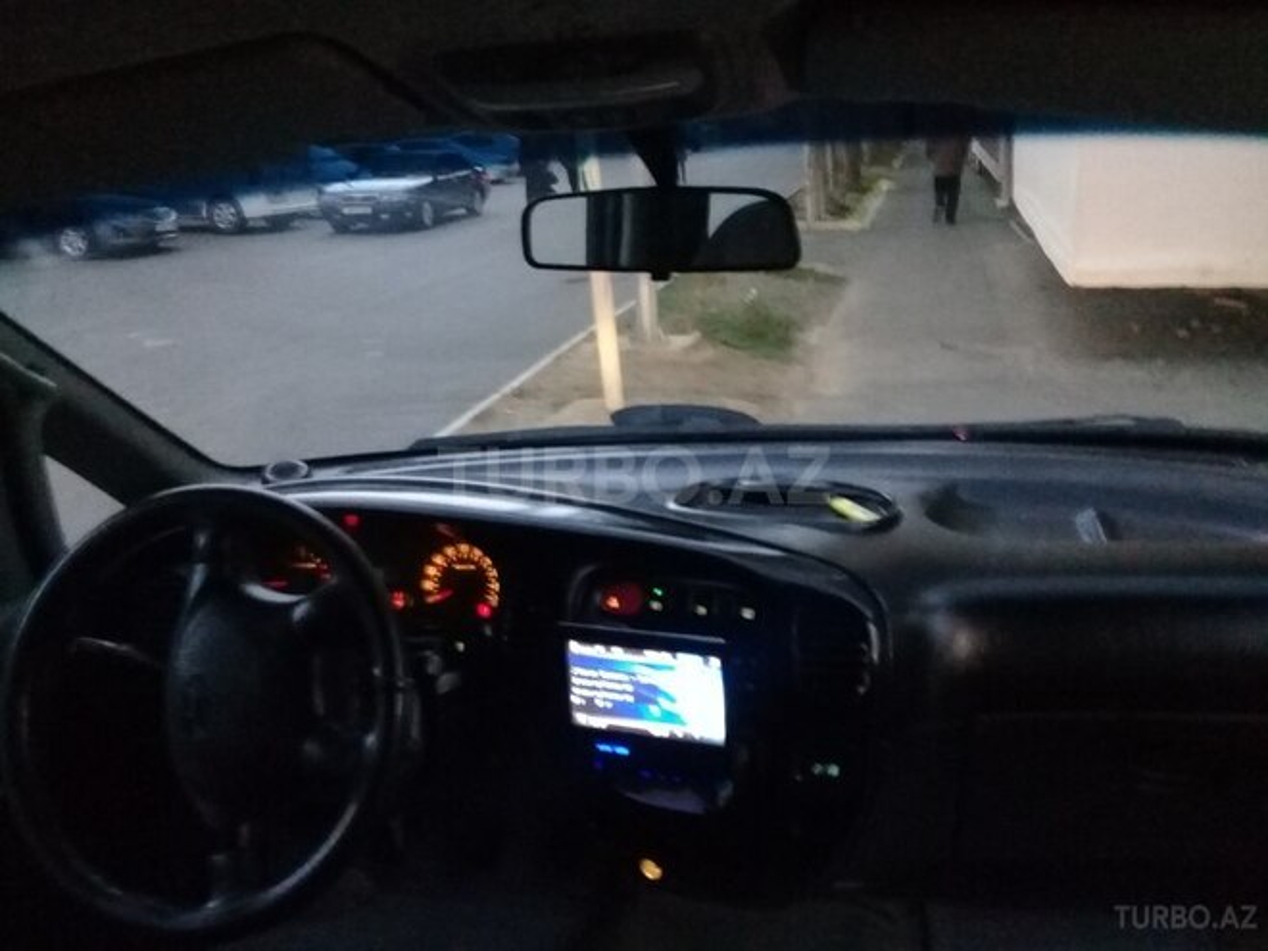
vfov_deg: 45.4
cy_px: 476
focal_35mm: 31
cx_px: 634
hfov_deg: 58.4
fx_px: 1136
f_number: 2.2
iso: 640
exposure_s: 1/15
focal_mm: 3.3
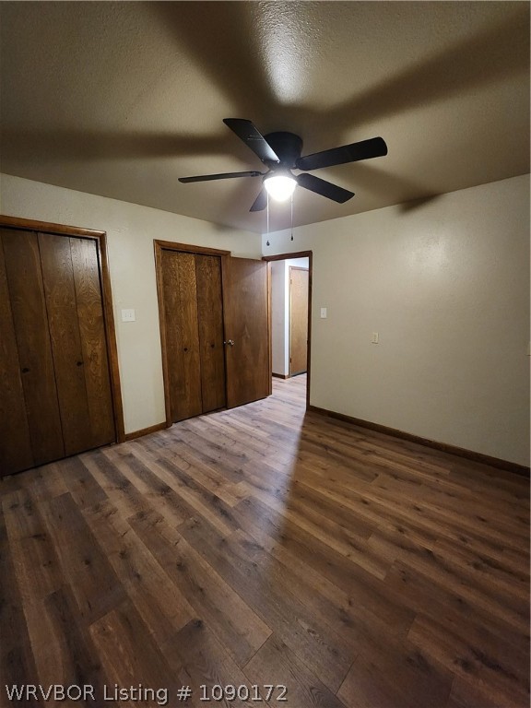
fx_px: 266
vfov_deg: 106.2
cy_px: 354
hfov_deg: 89.9
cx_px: 266
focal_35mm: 13
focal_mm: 2.2
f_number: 2.2
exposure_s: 1/24
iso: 800
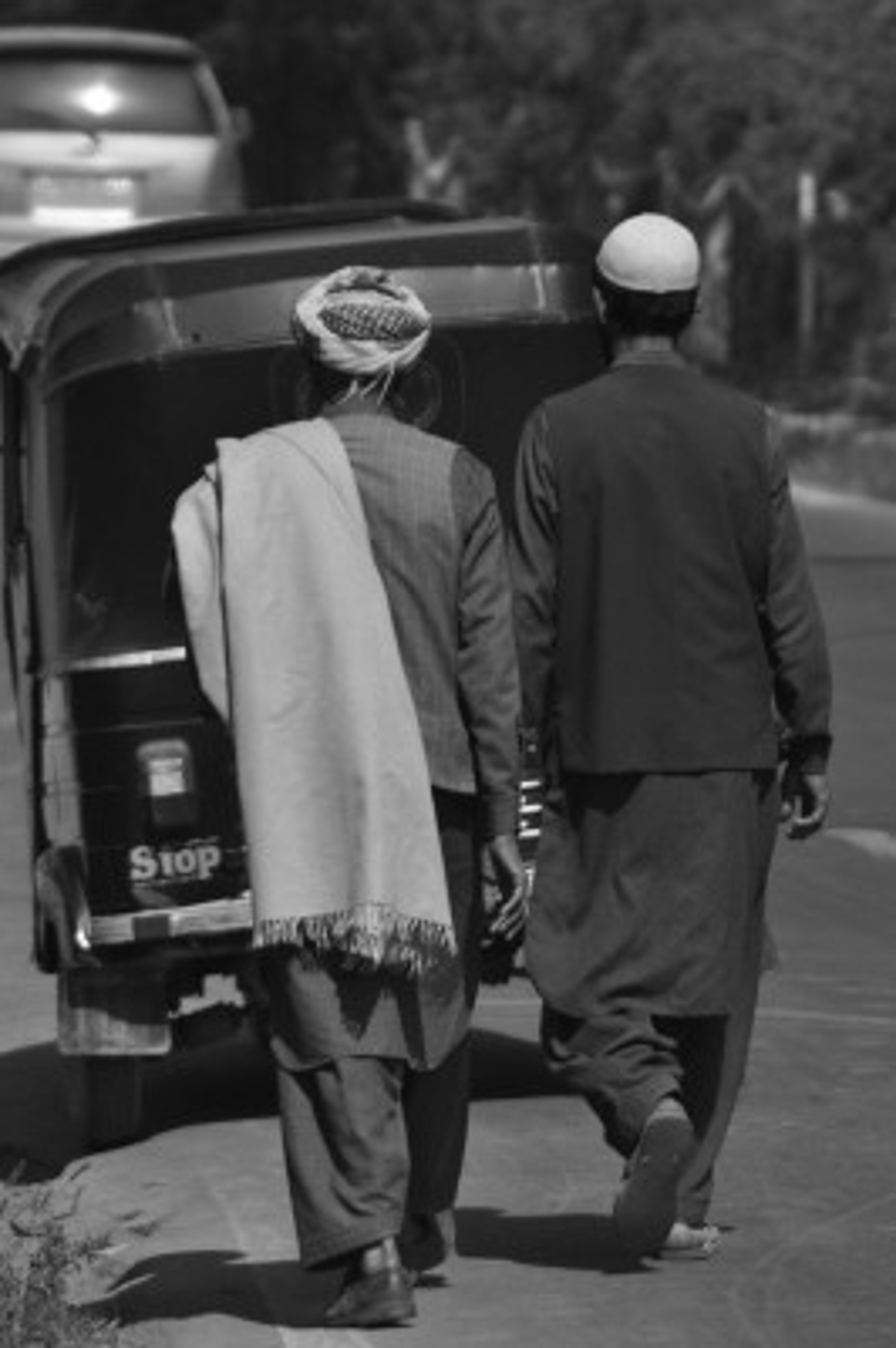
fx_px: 16828
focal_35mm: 450
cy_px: 674
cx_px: 448
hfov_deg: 3.0
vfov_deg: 4.6
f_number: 6.3
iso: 720
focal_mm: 300
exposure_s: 1/1000
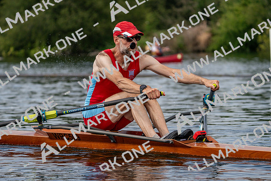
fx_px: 1506
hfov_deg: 10.3
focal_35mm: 200
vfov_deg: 6.9
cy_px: 90
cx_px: 136
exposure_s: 1/1600
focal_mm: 200
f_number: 5.6
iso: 320
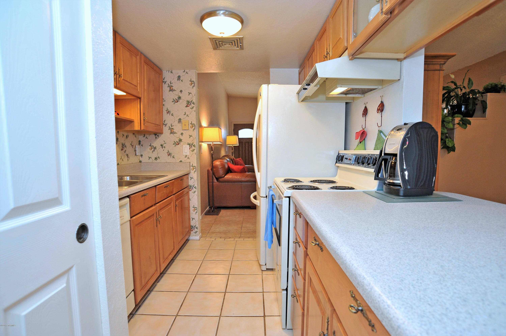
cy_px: 168
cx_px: 253
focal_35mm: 18
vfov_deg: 67.3
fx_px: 253
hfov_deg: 90.0
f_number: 7.1
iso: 800
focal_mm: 18
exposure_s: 1/30
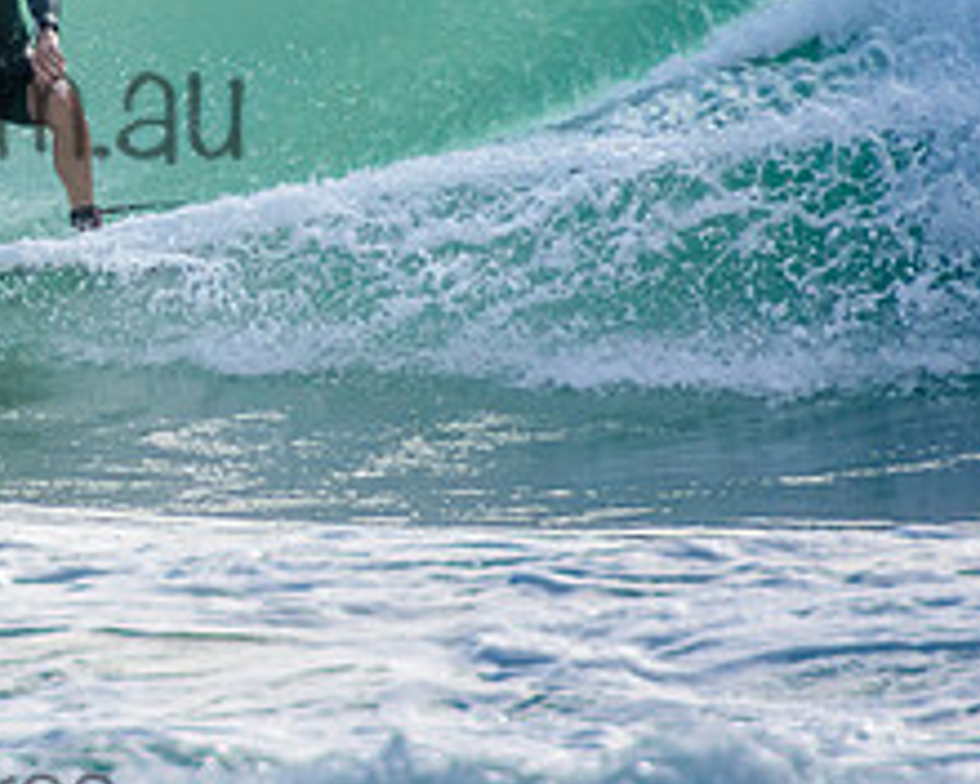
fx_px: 43158
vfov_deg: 1.0
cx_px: -227
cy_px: 56
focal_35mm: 1488
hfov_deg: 1.3
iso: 280
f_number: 5.6
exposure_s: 1/2000
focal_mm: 400
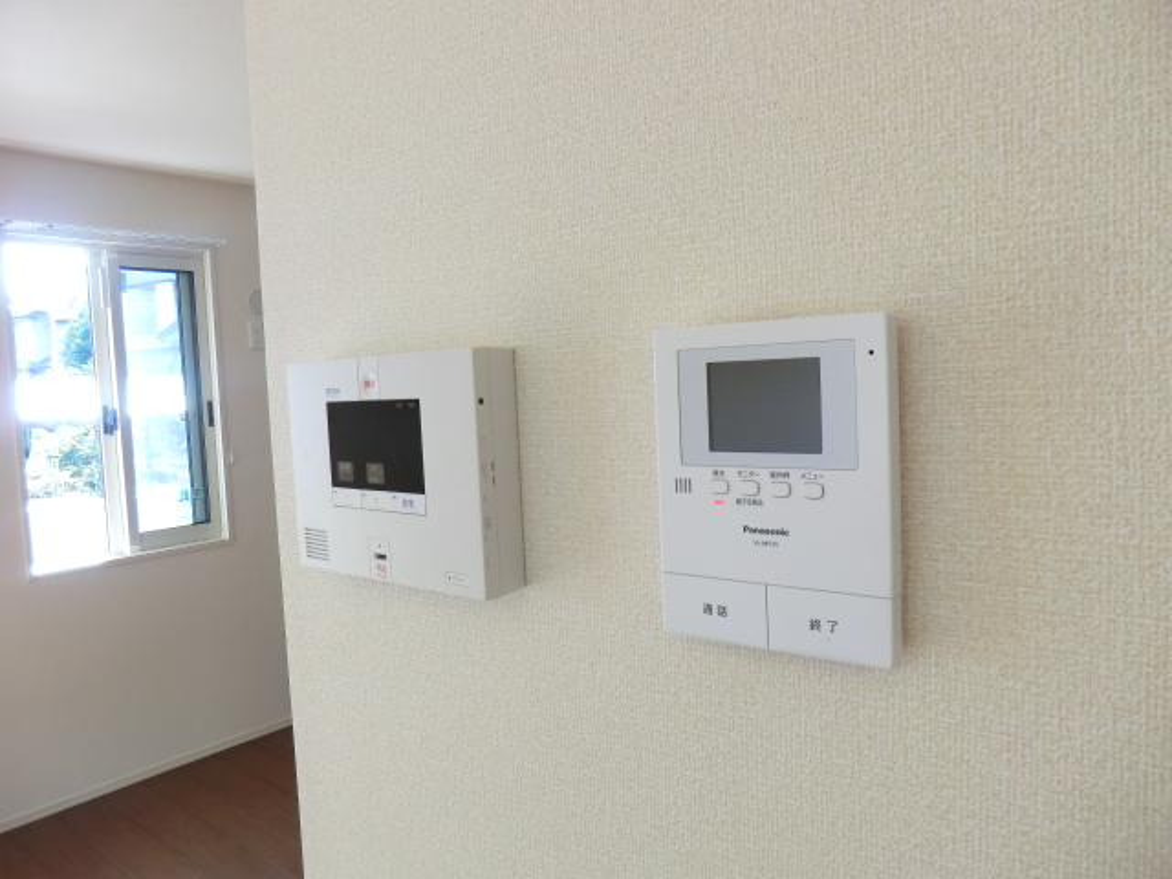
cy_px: 440
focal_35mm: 24
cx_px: 586
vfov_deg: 56.8
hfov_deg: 71.6
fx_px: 813
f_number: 3.2
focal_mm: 4.3
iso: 125
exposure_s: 1/60
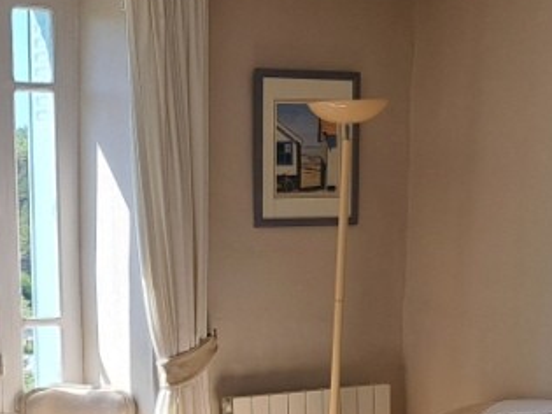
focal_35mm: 78
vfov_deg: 18.2
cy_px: 451
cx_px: 138
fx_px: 1243
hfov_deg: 24.8
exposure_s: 1/178
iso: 50
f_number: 1.8
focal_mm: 5.23
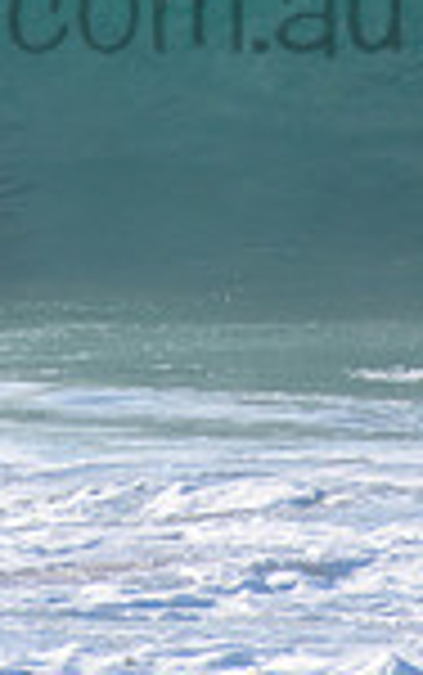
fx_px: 54309
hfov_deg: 0.4
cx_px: -72
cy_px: -52
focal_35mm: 2950
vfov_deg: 0.7
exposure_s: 1/2000
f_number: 5.6
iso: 320
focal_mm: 500
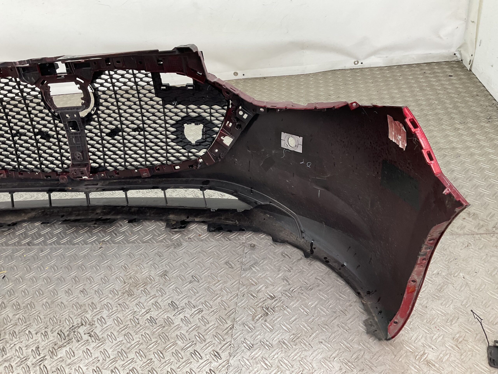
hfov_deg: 61.7
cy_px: 187
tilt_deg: -35.1
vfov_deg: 48.2
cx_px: 249
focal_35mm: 29
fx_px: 417
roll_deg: +8.8
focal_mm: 3
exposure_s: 1/120
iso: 40
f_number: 1.8
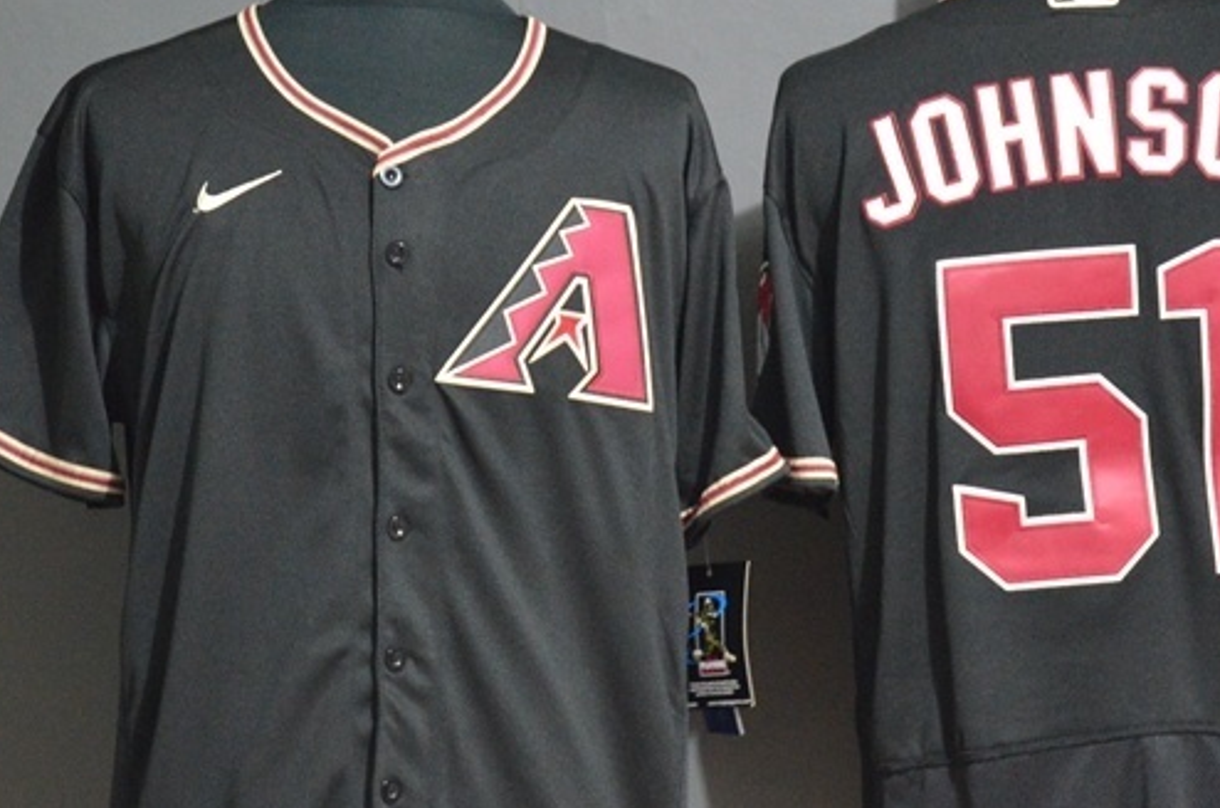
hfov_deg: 15.1
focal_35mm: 136
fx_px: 4599
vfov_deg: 10.0
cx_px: 714
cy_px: 445
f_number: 4.8
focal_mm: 56
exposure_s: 1/8
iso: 4000
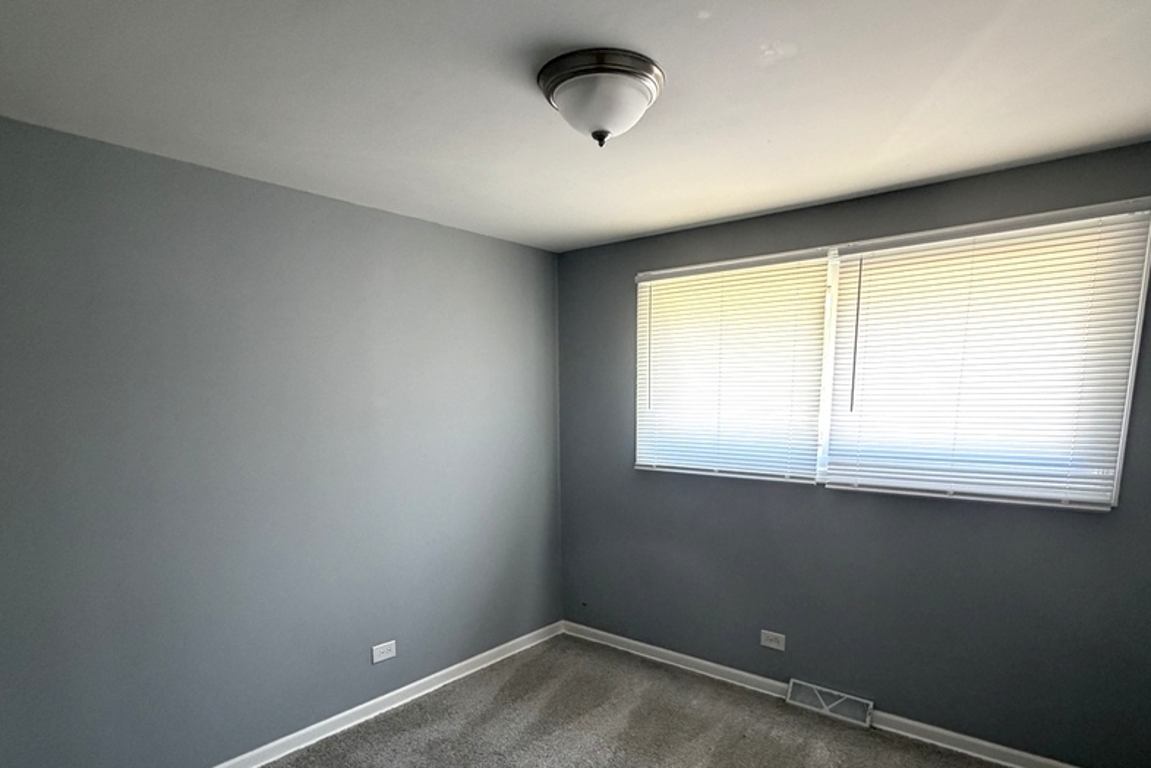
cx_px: 584
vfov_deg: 60.5
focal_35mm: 20
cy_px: 509
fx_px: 639
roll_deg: +0.6
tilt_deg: -9.0
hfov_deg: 84.0
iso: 250
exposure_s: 1/60
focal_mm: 2.22
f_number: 2.2
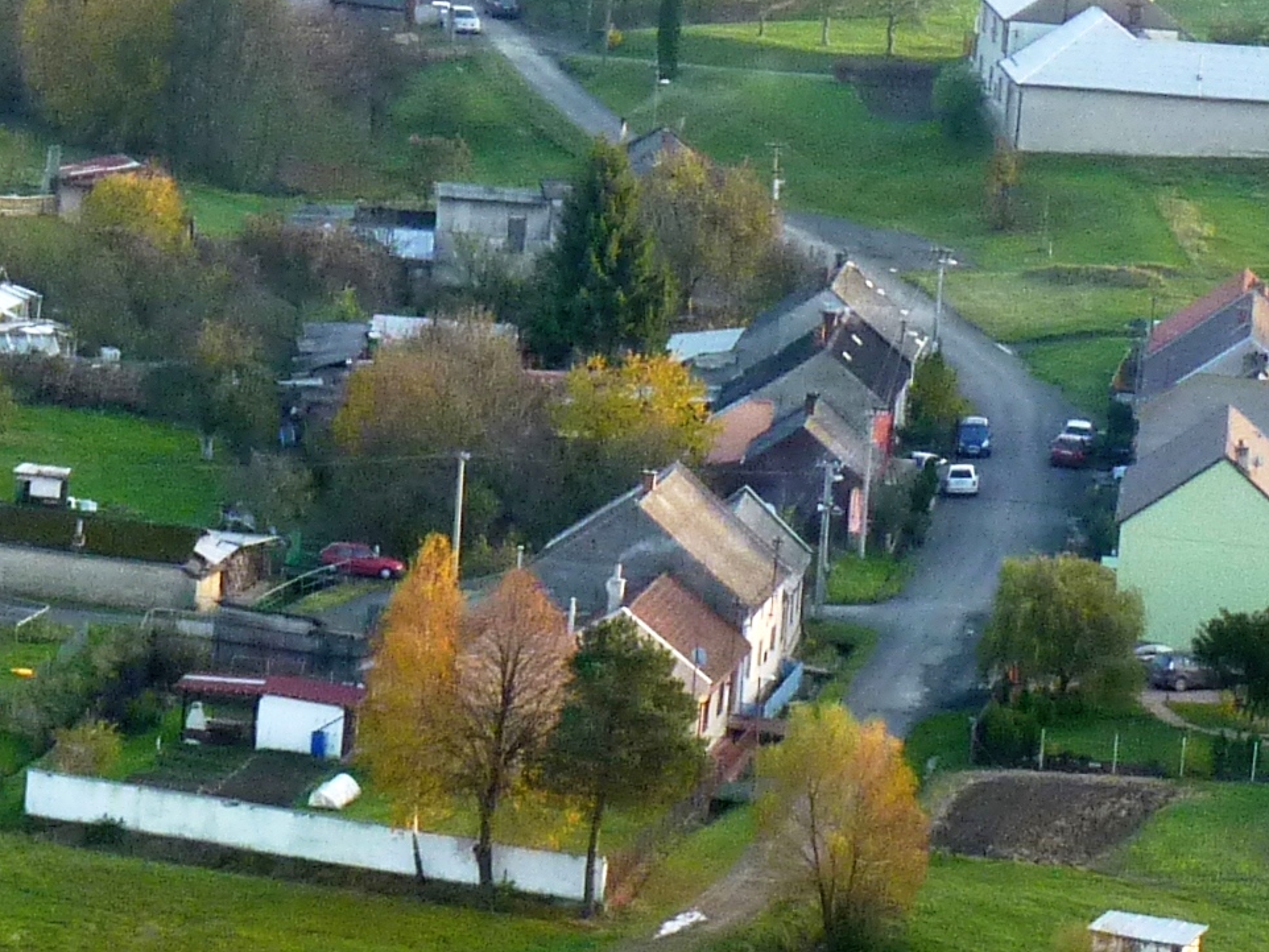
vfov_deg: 5.1
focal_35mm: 291
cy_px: 282
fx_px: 10671
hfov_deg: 6.8
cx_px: -129
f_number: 3.4
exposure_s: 1/80
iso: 160
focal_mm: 12.4
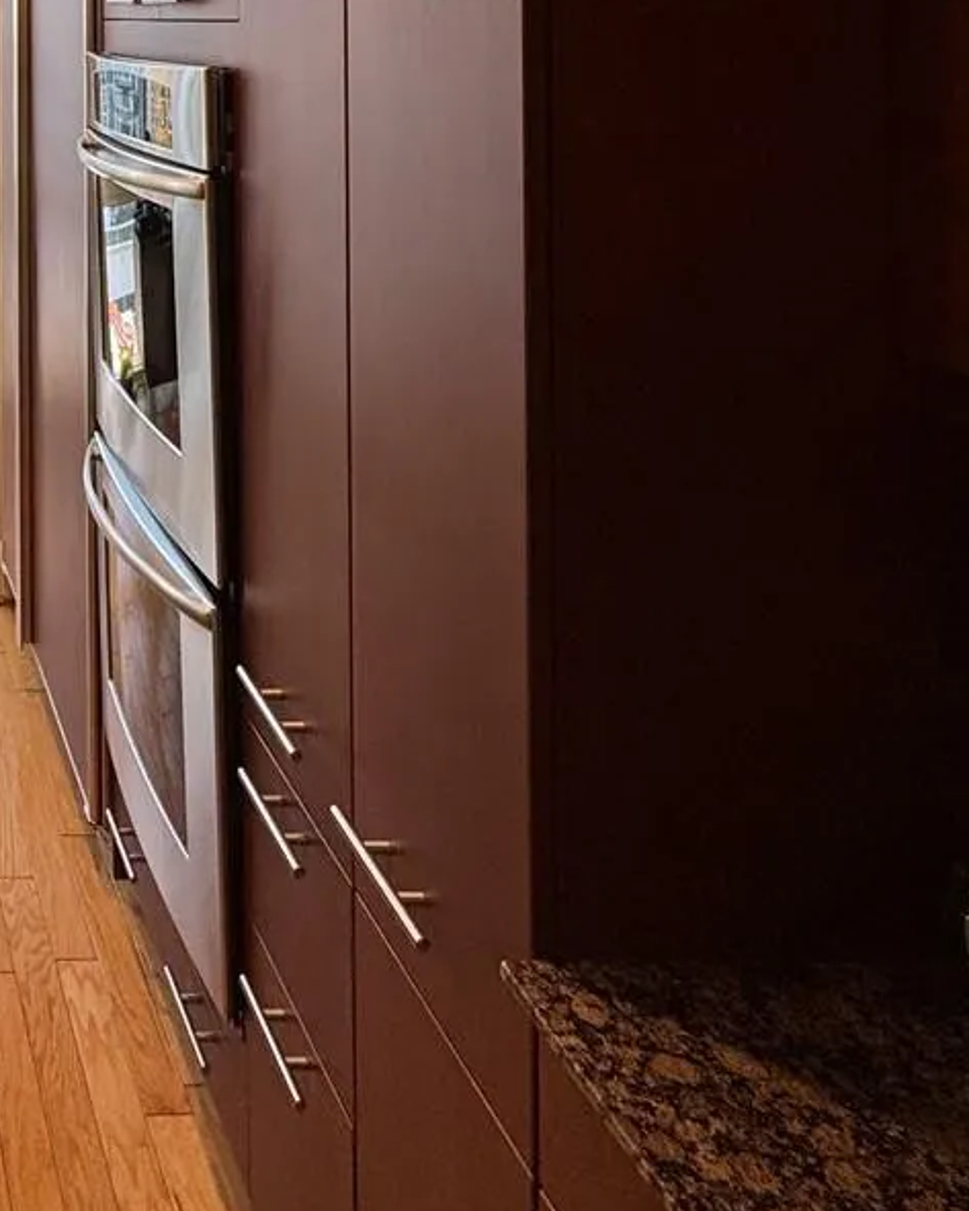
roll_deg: +0.7
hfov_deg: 32.7
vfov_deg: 42.4
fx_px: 1326
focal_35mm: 37
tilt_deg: +0.6
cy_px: 2
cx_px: -205
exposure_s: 1/120
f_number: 2.2
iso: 64
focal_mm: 2.22
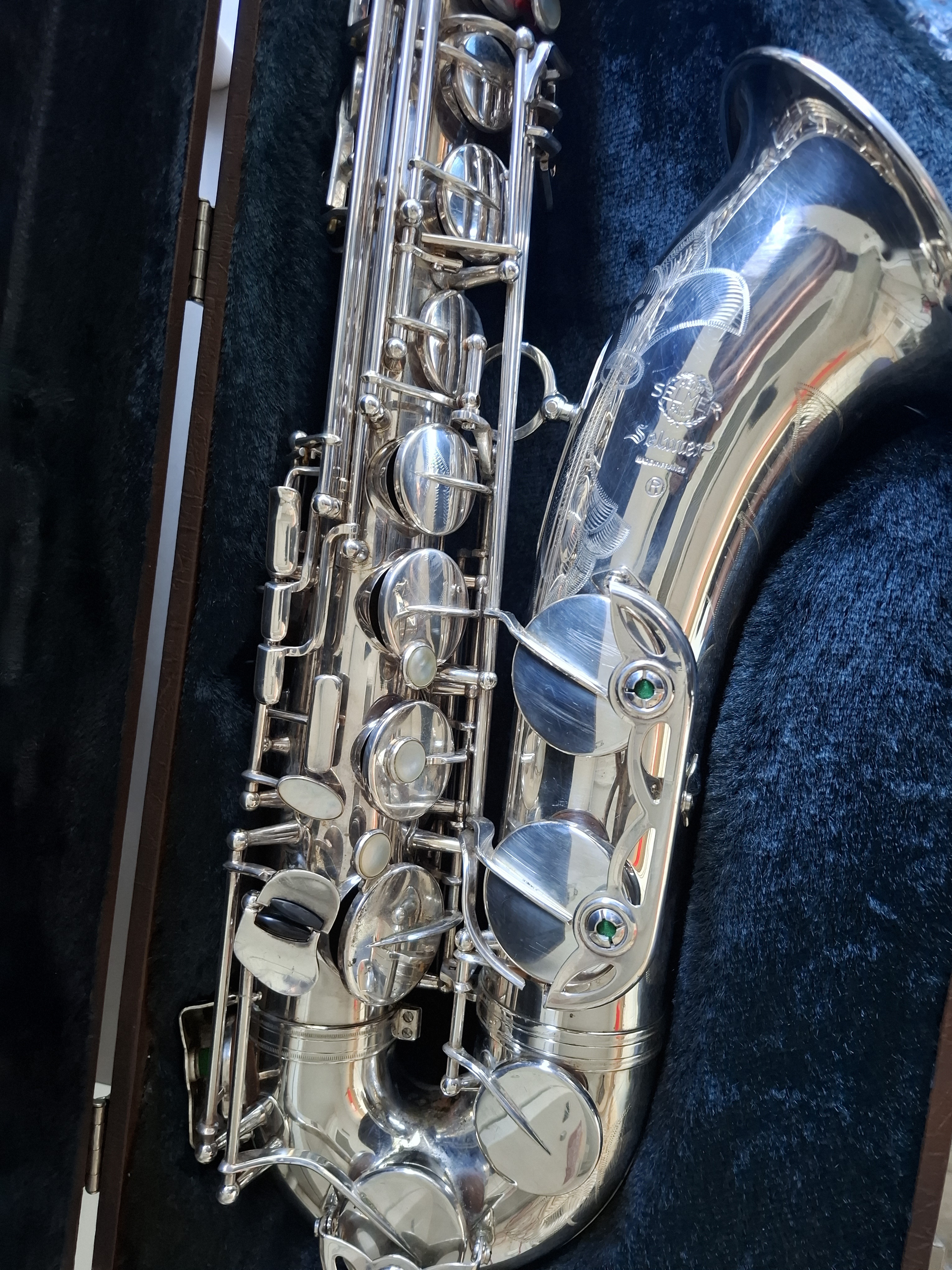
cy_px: 635
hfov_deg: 58.9
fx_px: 843
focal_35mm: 23
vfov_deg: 73.9
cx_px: 476
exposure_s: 1/40
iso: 320
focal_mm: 5.54
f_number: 1.8
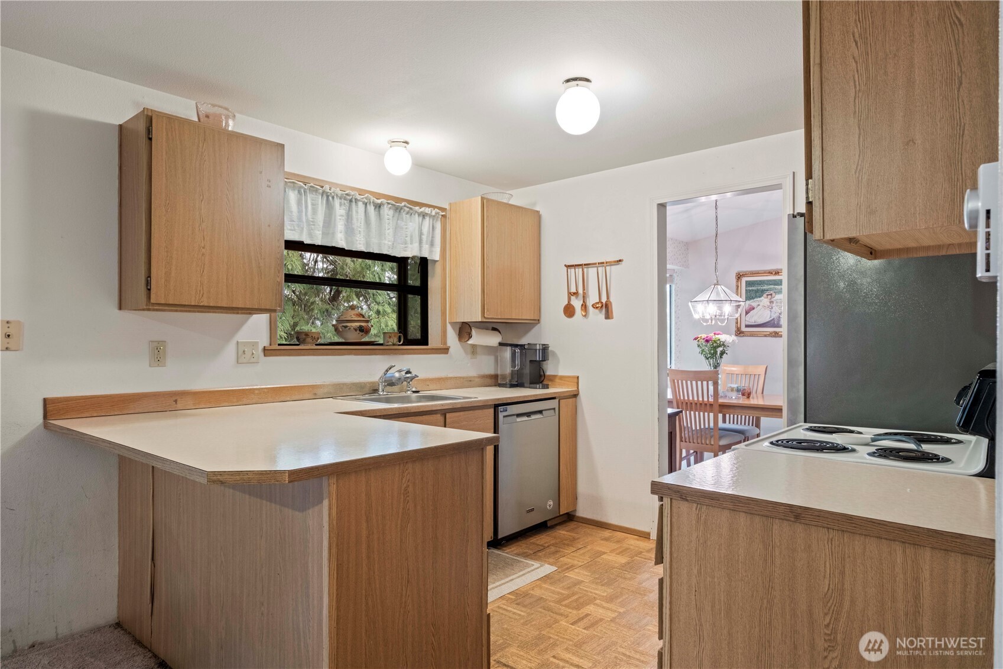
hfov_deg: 81.2
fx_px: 585
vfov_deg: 59.5
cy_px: 334
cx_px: 502
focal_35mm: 21
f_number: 8
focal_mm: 13.8
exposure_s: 3
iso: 400
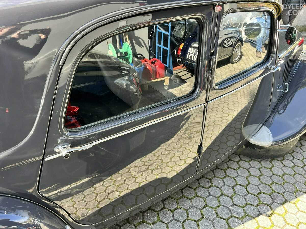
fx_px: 230
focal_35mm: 26
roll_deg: -3.8
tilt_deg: -32.7
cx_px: 153
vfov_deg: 53.1
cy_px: 114
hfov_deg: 67.3
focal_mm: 5.1
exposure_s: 1/132
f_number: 1.6
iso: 32
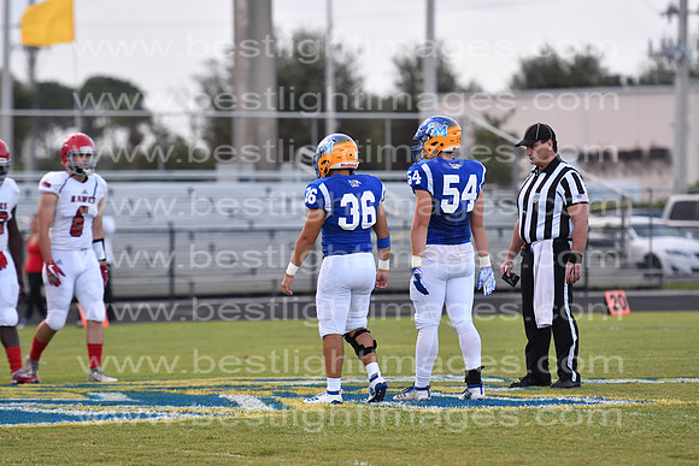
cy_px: 233
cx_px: 350
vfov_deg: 5.2
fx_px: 5098
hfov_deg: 7.8
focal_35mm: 262
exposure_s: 1/1250
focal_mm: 175
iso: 800
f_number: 3.2
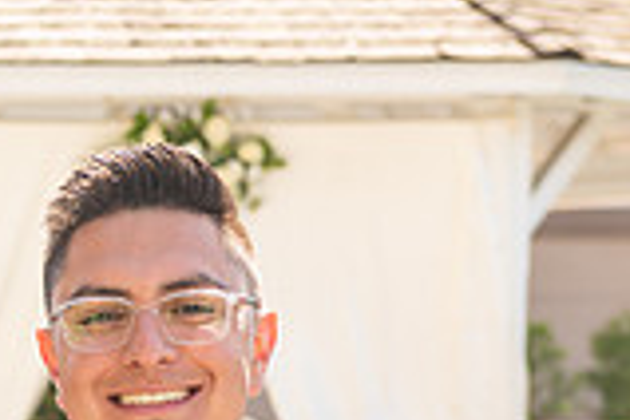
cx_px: -276
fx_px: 4357
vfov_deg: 5.4
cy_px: 728
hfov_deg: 8.1
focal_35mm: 249
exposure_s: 1/200
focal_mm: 60
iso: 100
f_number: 5.6
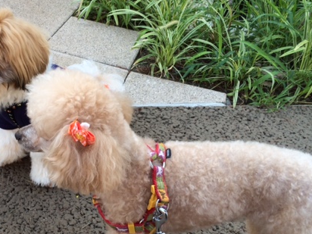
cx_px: 76
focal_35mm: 45
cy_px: 149
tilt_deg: -42.9
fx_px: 406
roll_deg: -8.9
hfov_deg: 40.8
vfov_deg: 32.0
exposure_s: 1/419
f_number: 2.2
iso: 32
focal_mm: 4.15
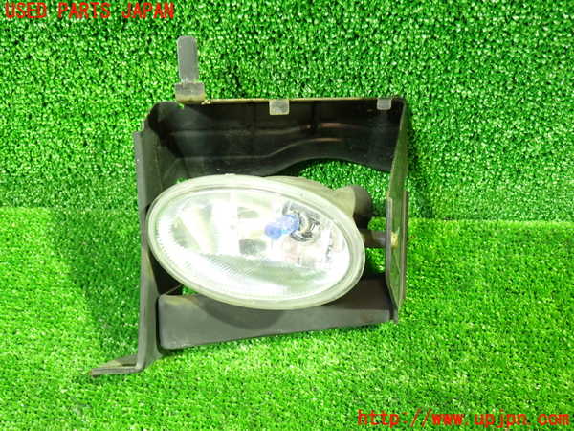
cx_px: 287
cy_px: 216
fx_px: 531
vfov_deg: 44.2
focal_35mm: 32
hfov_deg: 56.8
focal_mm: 5.79
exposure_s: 1/13
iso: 800
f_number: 2.4
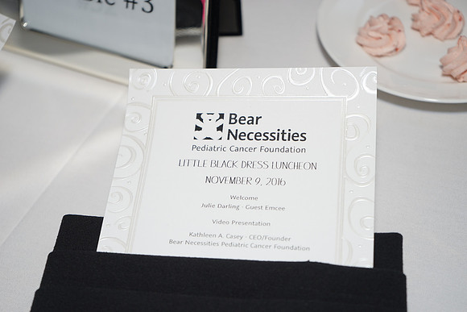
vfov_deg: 19.5
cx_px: 234
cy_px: 156
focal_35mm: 70
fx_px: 908
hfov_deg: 28.8
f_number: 5.6
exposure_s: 1/80
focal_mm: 70
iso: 160
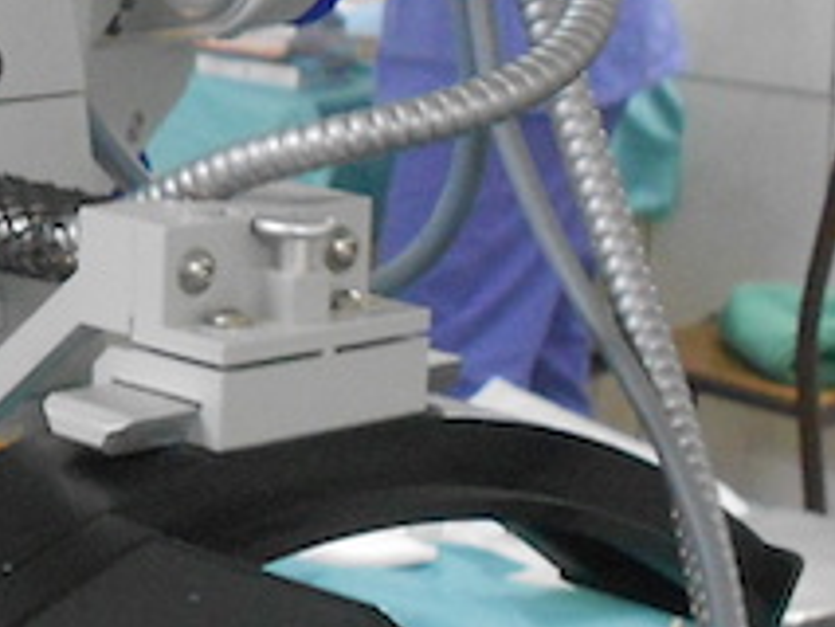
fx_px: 3355
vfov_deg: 10.6
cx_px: -521
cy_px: 114
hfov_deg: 13.2
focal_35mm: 139
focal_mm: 6.9
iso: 400
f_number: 3.9
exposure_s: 1/13
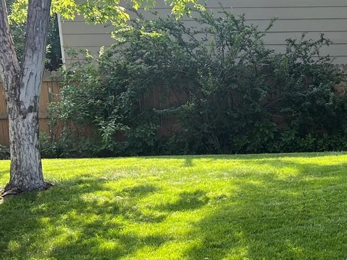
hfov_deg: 25.3
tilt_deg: -16.0
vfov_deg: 19.7
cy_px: 216
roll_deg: +1.6
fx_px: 742
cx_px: 333
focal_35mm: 74
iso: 40
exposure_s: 1/260
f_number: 1.5
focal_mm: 5.7
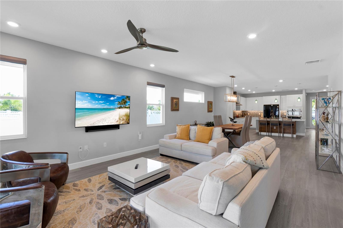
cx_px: 172
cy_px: 114
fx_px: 143
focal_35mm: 15
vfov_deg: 77.3
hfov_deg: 100.4
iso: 100
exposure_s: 1/8
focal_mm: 10
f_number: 8
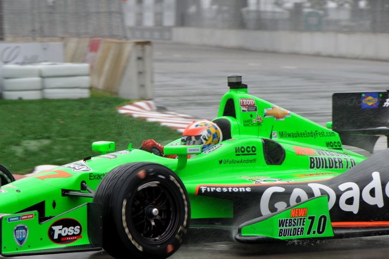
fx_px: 3628
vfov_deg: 4.1
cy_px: 141
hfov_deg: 6.1
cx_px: 196
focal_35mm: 336
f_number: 10
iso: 400
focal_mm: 200
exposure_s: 1/500
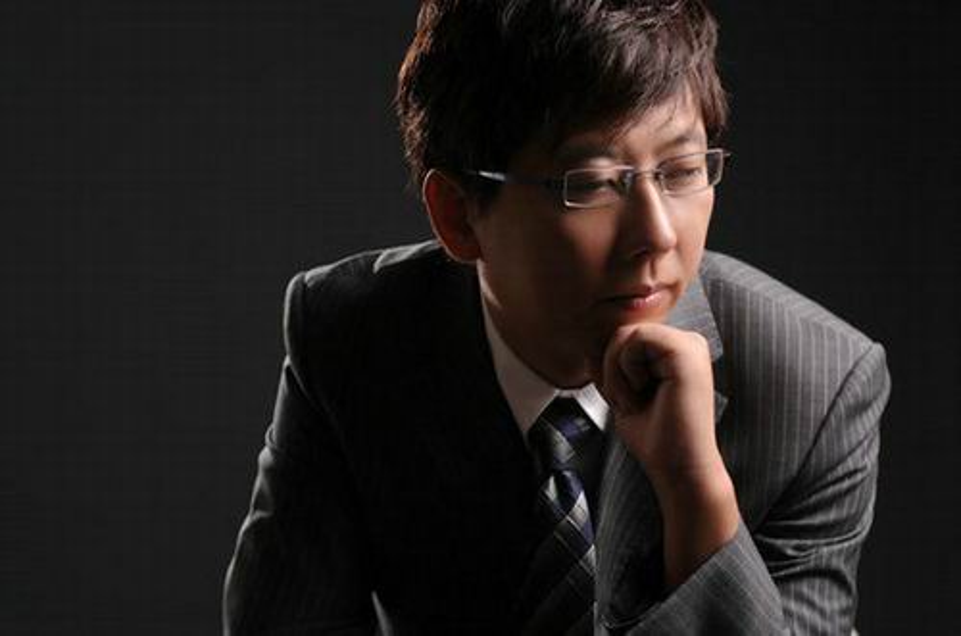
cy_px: 318
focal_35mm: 75
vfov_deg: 18.1
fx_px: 1998
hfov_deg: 27.0
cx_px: 480
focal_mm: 50
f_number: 4
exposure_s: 1/60
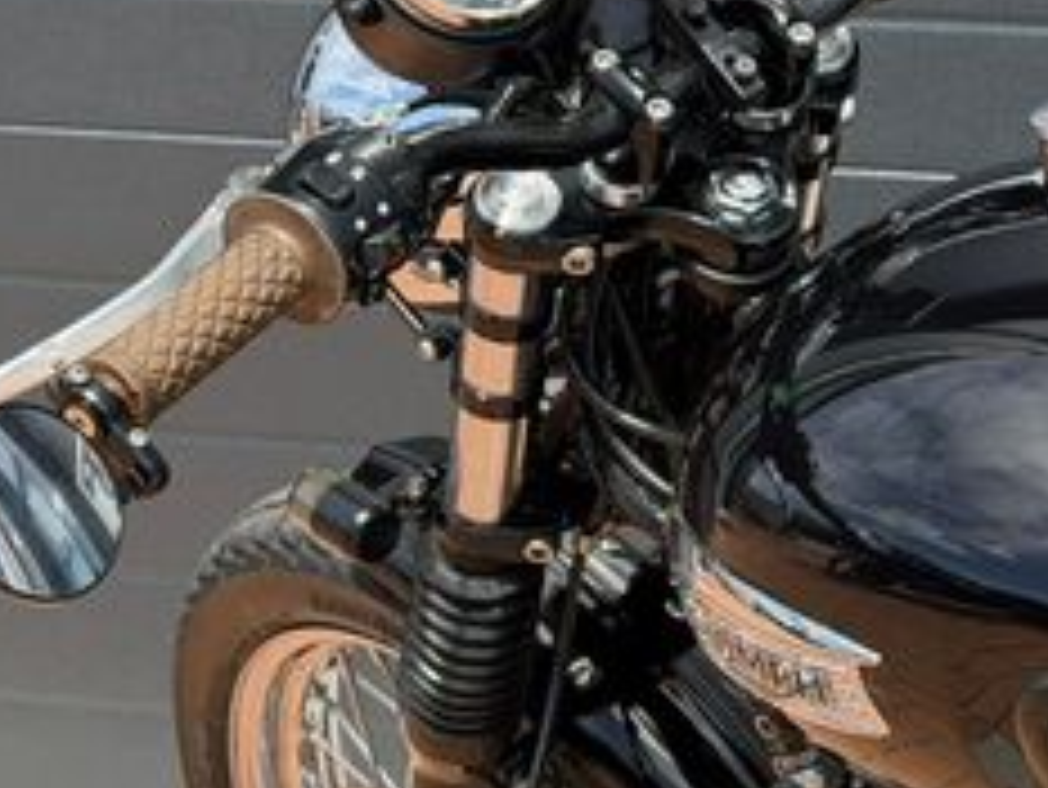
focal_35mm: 132
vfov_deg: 11.2
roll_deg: +2.1
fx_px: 3998
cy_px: 504
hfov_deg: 14.7
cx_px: 1021
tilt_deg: -19.5
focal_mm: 6.76
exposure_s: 1/2342
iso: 100
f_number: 1.78
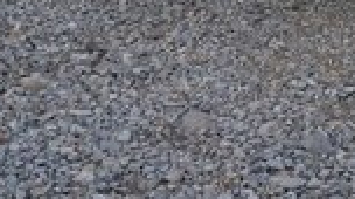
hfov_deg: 21.0
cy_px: -115
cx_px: 404
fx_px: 902
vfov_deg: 11.9
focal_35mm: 96
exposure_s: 1/189
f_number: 1.9
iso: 40
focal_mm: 3.7
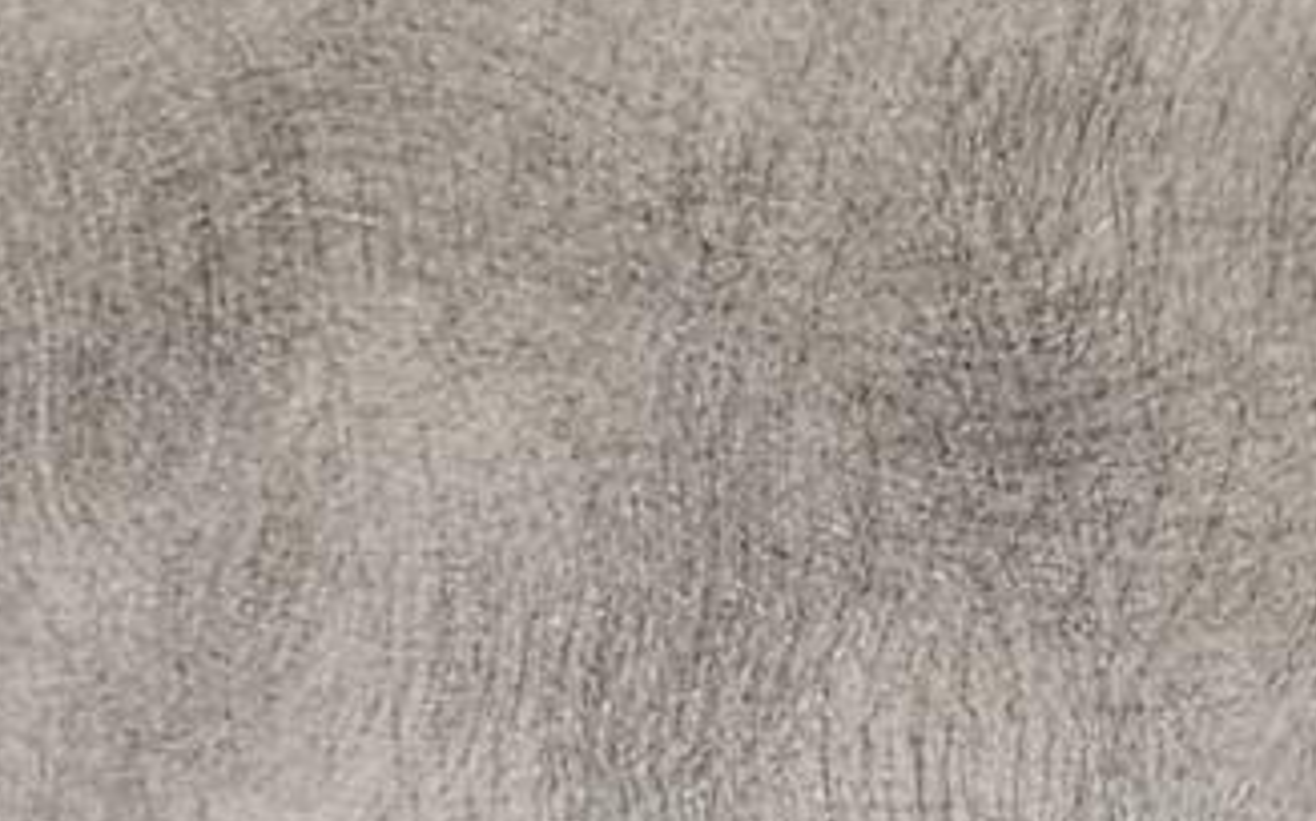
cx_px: 837
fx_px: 6847
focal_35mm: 191
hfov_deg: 11.0
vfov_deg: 6.5
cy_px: 2133
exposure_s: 1/142
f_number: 1.8
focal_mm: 5.4
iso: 320
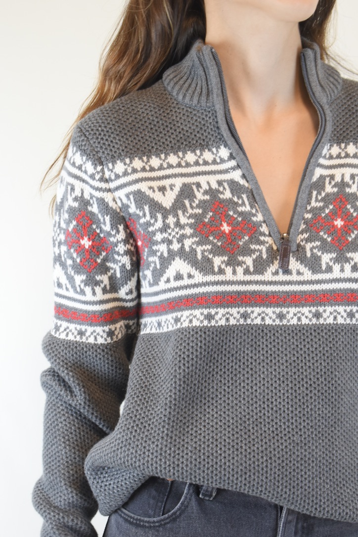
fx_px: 1119
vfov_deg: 27.0
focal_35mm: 75
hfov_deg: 18.2
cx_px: 179
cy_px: 268
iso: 900
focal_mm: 50
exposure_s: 1/60
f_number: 5.6
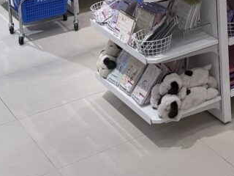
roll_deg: +0.5
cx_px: 354
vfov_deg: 13.9
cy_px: -131
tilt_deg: -8.1
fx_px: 649
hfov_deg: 18.1
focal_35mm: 96
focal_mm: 6.76
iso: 80
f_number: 1.78
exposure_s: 1/356
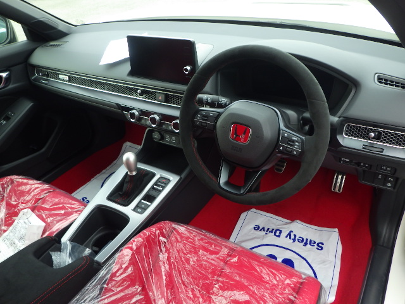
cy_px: 152
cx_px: 202
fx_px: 328
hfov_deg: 63.4
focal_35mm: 28
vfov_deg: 49.7
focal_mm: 5
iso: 160
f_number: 3.5
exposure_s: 1/45
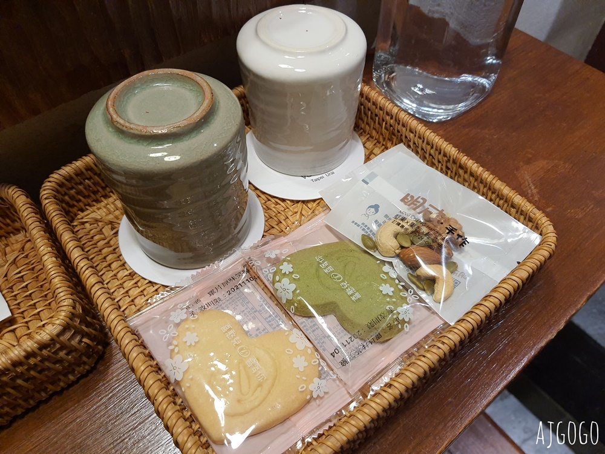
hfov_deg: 67.3
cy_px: 227
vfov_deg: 53.1
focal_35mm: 26
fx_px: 454
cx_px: 302
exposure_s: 1/60
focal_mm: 4.32
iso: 200
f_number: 1.7
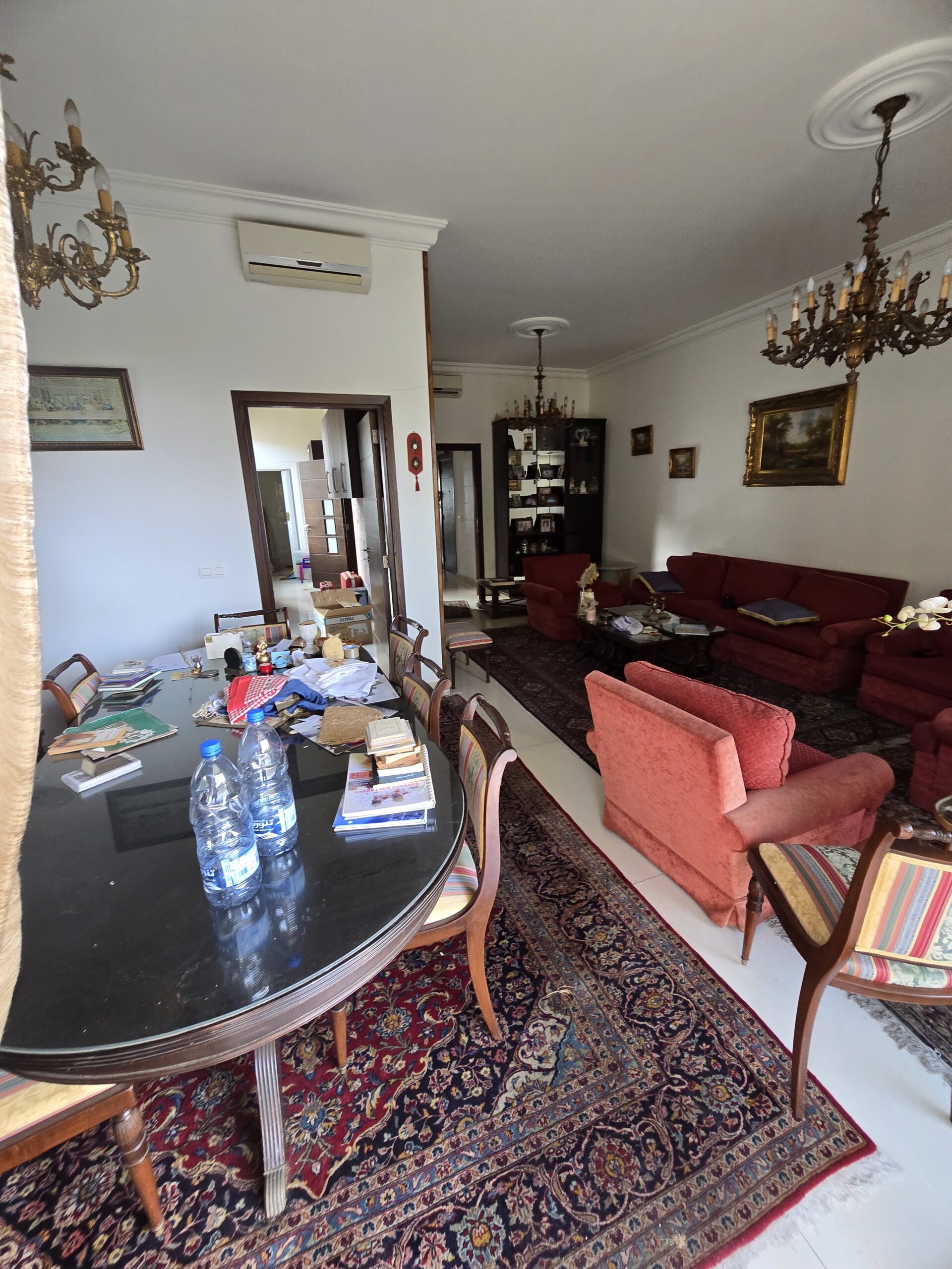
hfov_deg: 89.9
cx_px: 476
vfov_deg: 106.2
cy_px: 634
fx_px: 477
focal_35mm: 13
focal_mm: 2.2
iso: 200
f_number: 2.2
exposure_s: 1/50
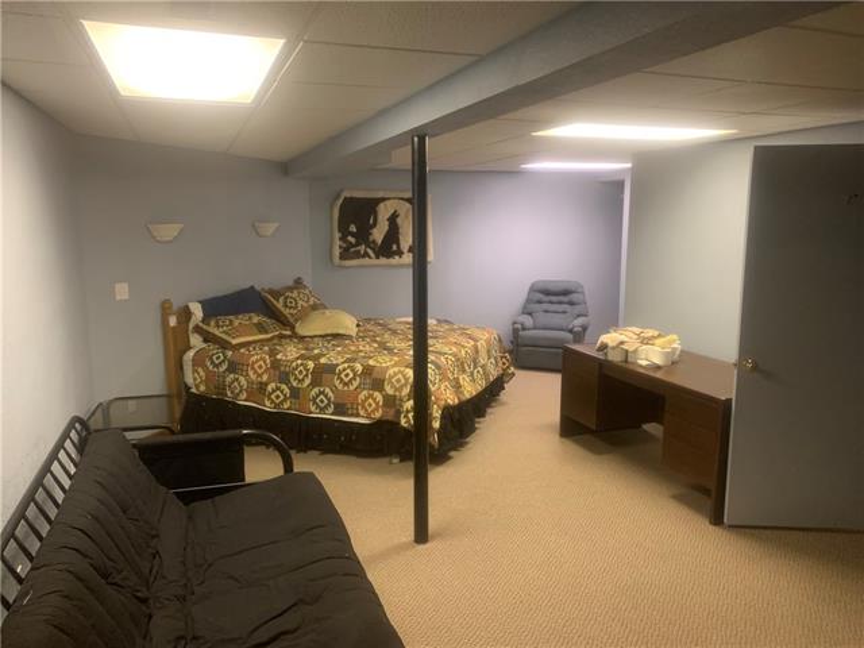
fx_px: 649
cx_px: 432
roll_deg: +0.2
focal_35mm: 26
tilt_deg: -8.9
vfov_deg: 53.1
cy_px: 324
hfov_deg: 67.3
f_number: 1.8
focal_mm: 4.25
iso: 320
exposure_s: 1/40
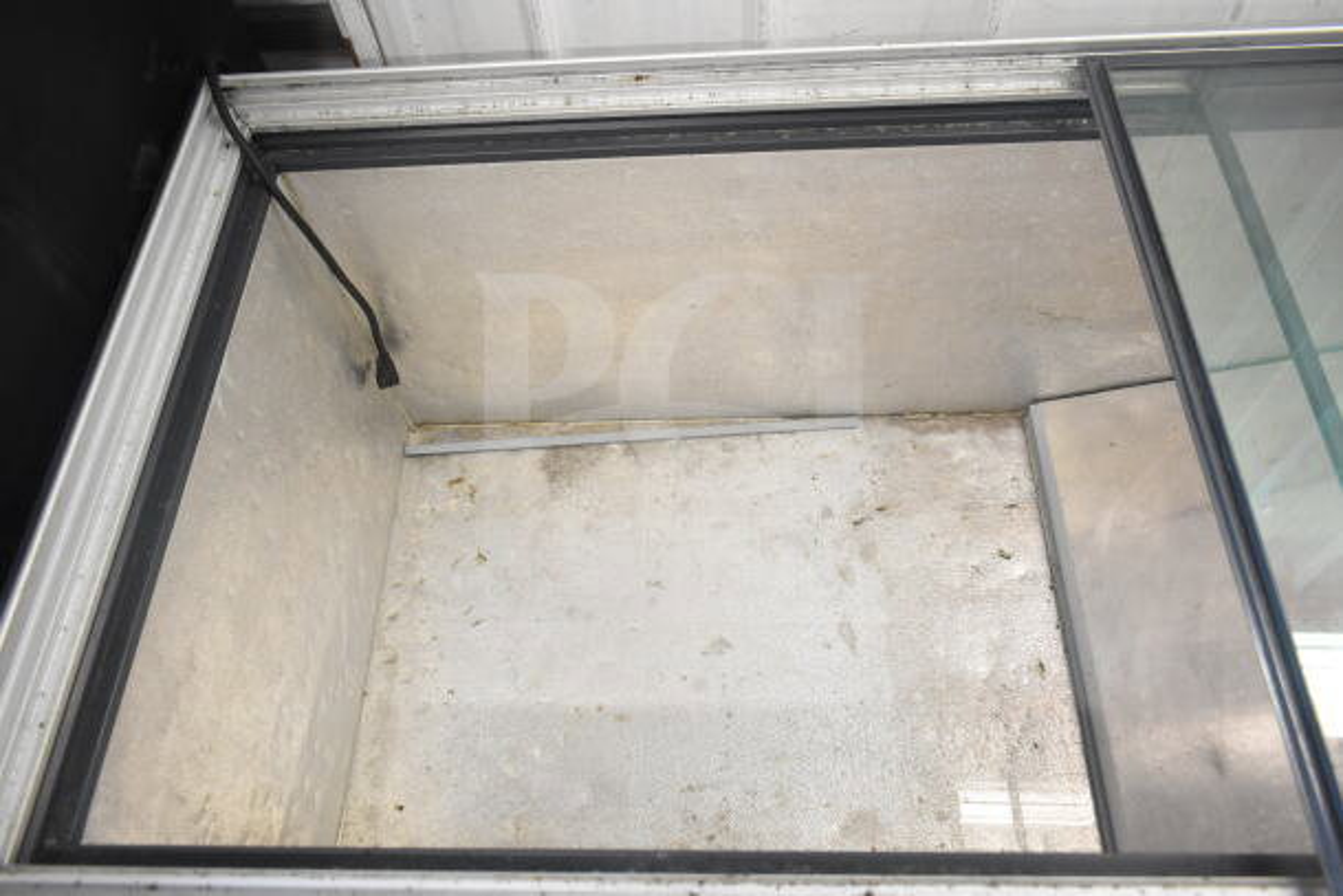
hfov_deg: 67.4
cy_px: 448
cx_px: 672
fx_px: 1007
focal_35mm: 27
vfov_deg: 48.0
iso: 1600
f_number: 4
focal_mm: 18
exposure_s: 1/60
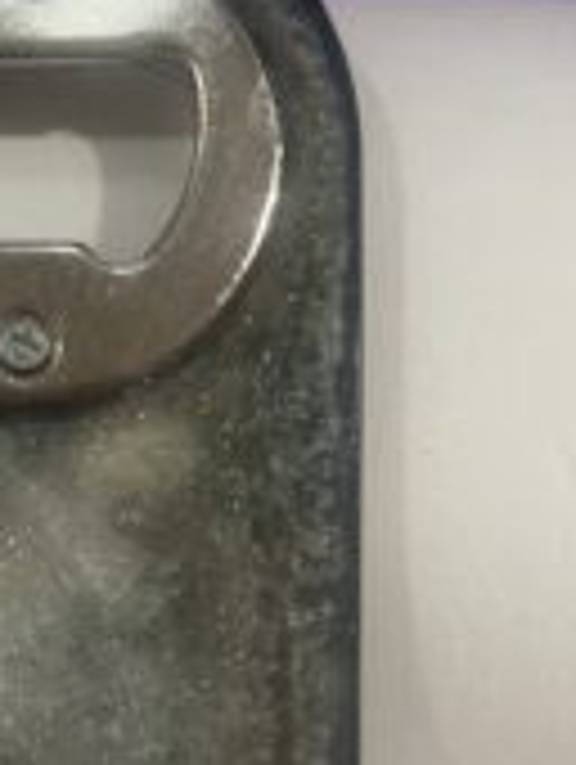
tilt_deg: -39.5
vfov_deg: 30.9
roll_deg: +0.7
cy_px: 598
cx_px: 27
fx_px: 1350
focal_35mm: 61
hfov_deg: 23.3
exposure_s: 1/60
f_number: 1.6
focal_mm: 5.1
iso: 160
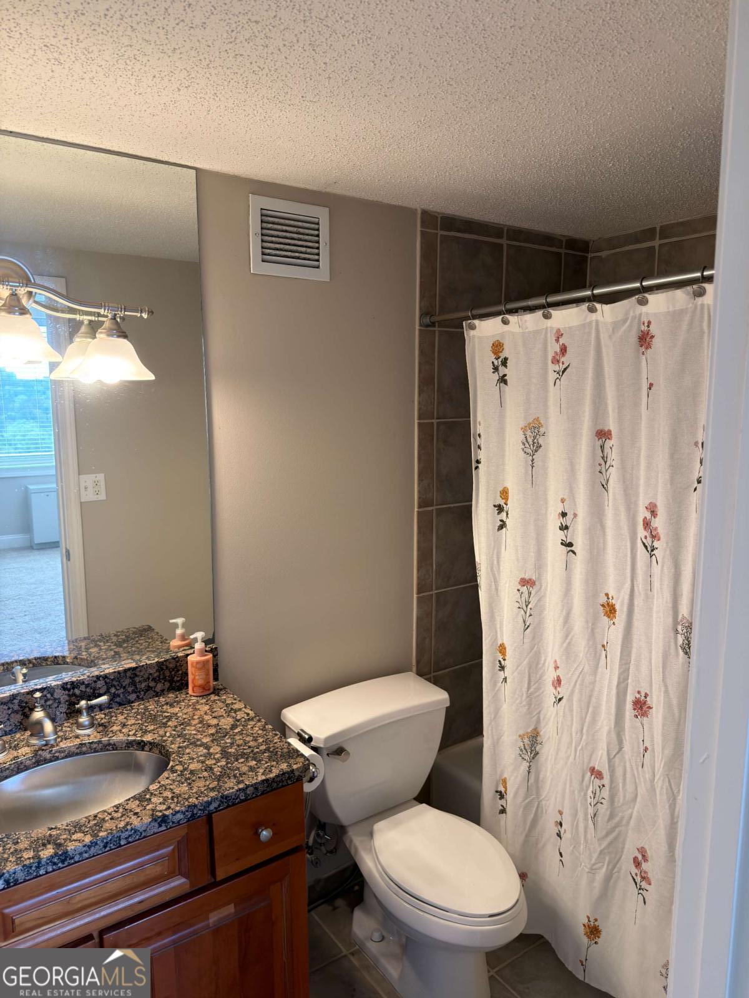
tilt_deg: -8.6
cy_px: 499
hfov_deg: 56.8
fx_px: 692
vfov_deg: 71.6
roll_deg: -1.7
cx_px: 374
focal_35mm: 24
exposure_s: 1/123
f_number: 1.78
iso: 160
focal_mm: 6.76
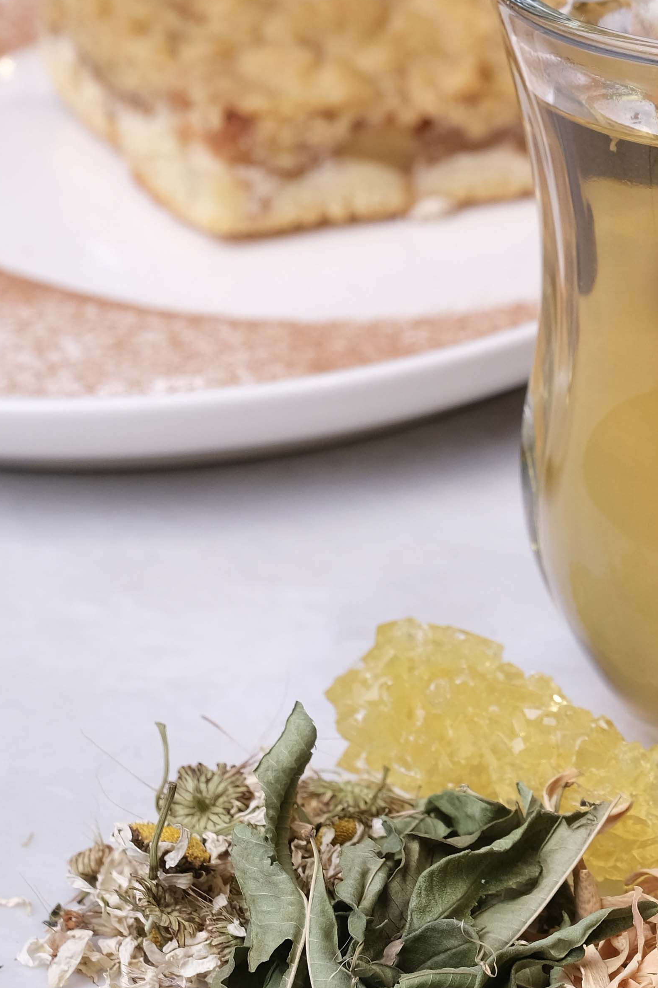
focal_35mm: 165
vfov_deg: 12.3
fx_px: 4524
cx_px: 817
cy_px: -19
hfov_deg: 8.2
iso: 400
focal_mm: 41.4
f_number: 6.4
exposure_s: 1/125
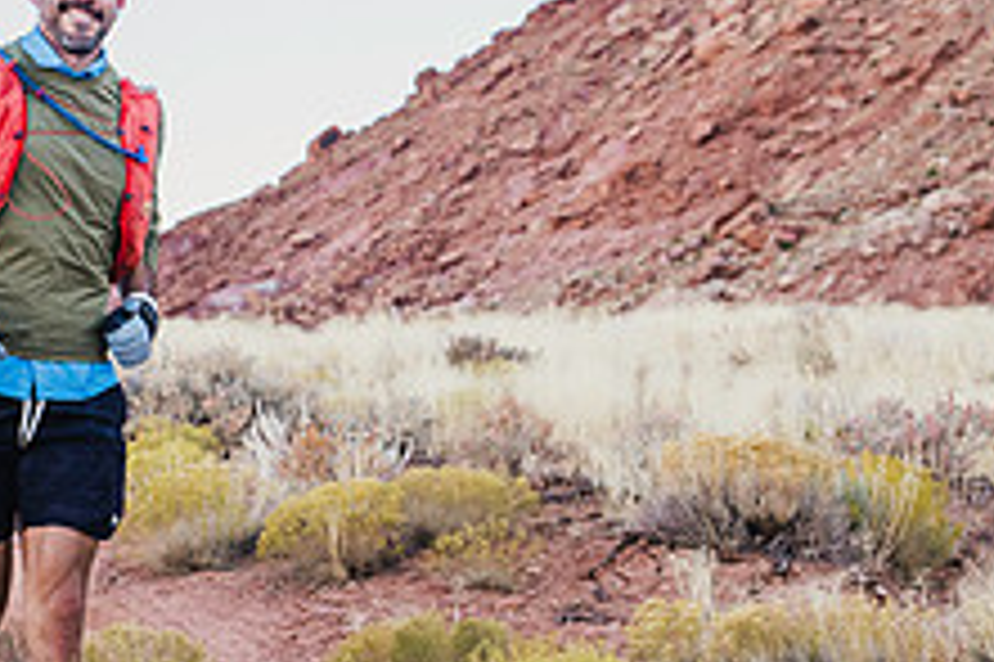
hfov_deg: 16.2
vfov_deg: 10.9
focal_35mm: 126
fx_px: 3476
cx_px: 310
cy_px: 313
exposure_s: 1/500
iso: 400
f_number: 4.5
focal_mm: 48
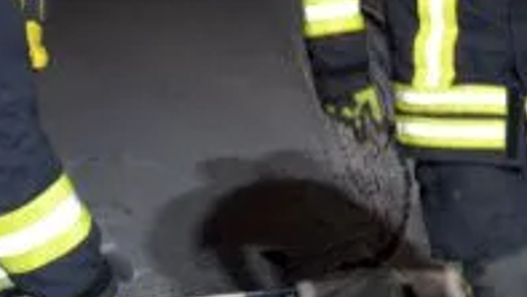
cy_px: 519
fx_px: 1733
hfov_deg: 16.8
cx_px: 551
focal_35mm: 124
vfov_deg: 9.4
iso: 3200
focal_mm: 24
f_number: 3.8
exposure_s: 1/60
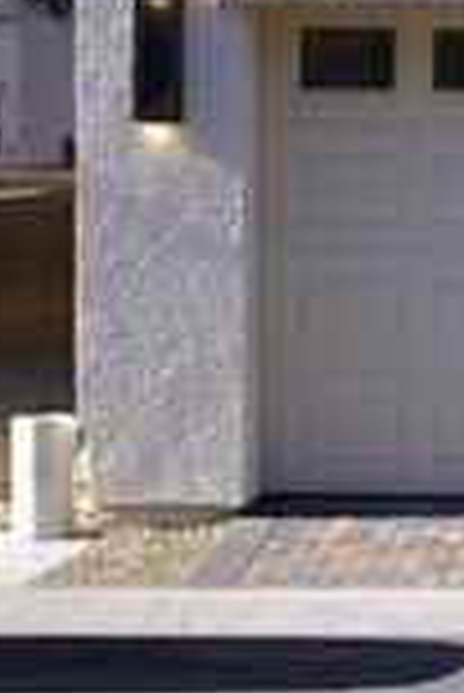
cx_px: 838
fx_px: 3009
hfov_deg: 8.5
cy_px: -680
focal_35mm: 156
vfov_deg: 11.8
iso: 125
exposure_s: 1/550
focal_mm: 21
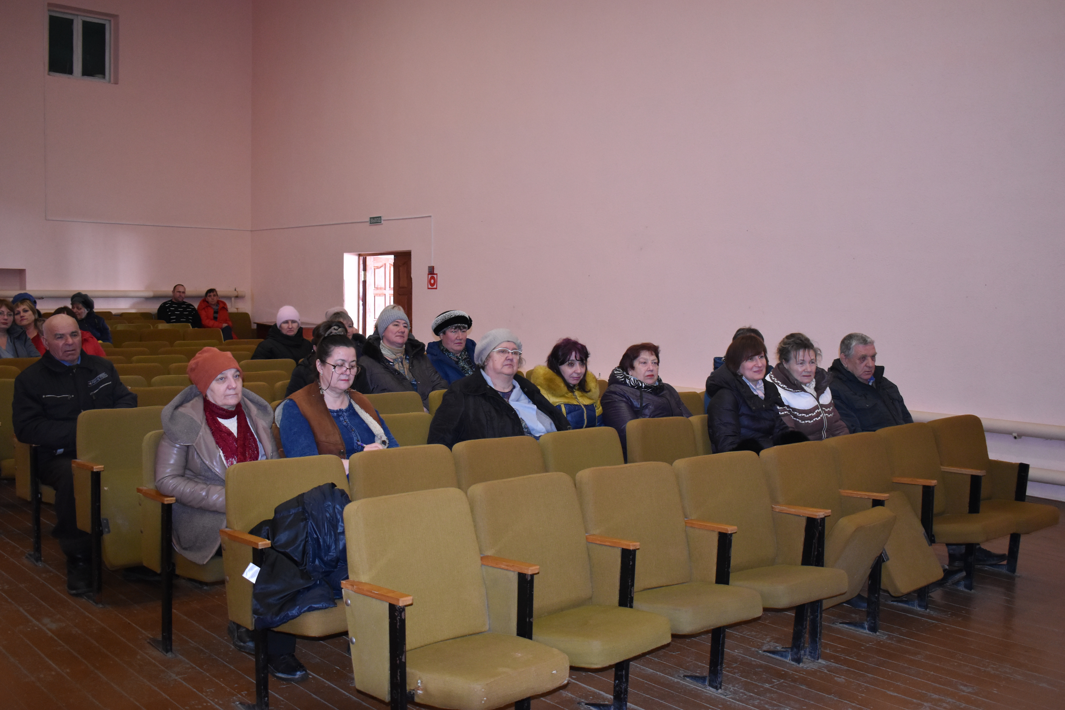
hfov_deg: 53.1
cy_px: 355
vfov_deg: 36.9
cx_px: 532
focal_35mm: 36
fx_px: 1065
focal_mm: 24
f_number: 3.8
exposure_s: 1/60
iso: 1600
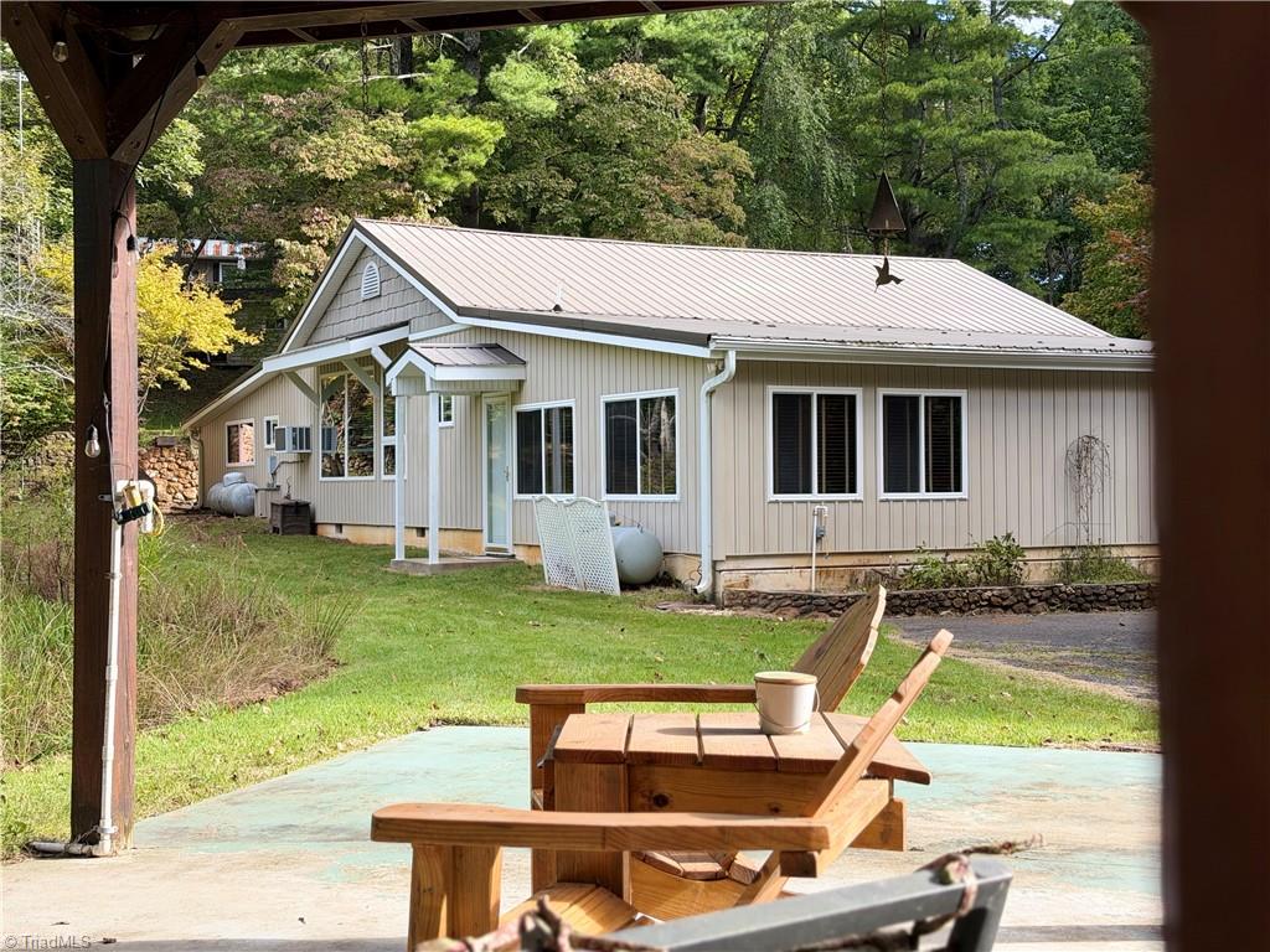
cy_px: 476
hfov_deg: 39.7
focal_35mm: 48
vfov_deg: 30.3
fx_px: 1761
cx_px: 635
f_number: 1.78
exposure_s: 1/819
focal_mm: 6.76
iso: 64
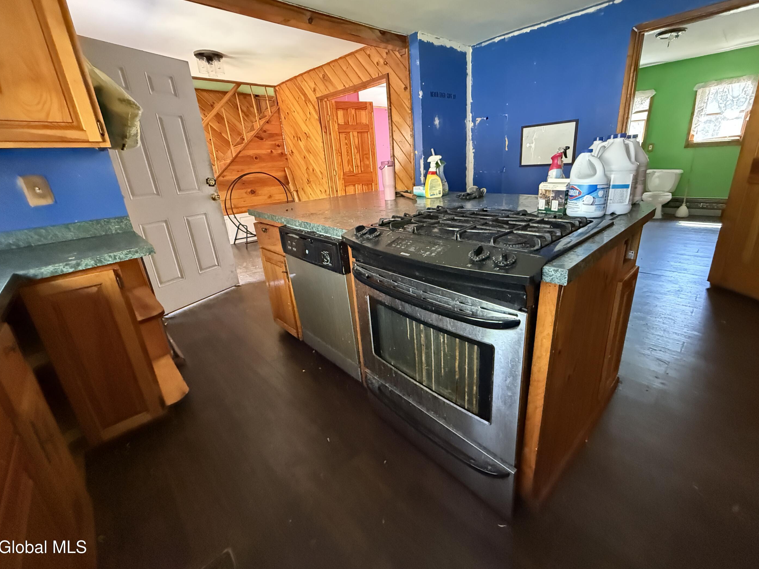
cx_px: 403
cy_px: 270
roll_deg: +3.7
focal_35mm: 15
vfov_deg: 81.7
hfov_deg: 98.0
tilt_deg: -17.9
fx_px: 329
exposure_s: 1/60
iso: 1250
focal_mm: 2.22
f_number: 2.2
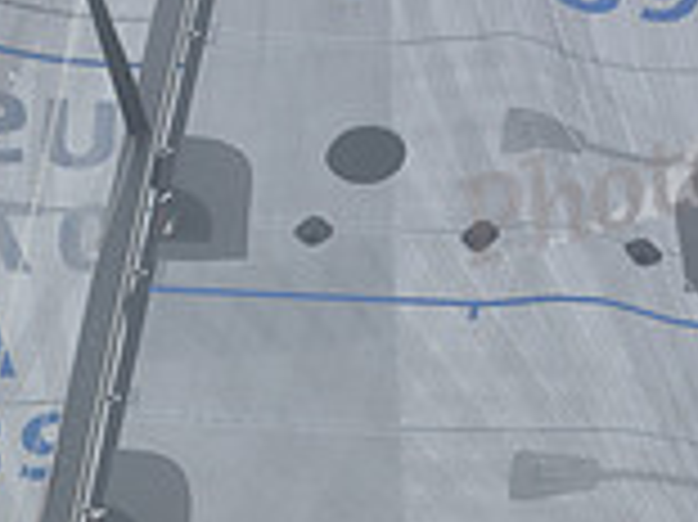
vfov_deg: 5.8
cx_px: 230
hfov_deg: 7.9
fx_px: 5077
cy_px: 862
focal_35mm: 252
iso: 250
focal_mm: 70
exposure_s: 1/800
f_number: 9
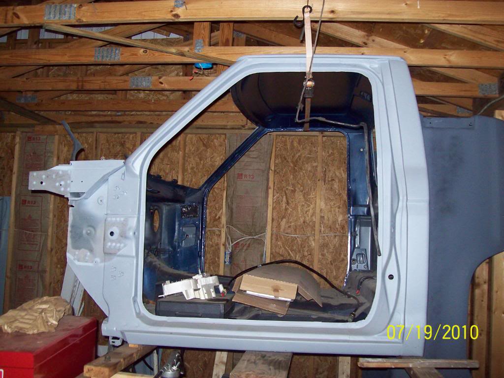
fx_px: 524
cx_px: 252
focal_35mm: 36
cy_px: 189
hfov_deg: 51.4
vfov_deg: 39.7
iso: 200
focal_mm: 6
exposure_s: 1/64
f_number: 2.7
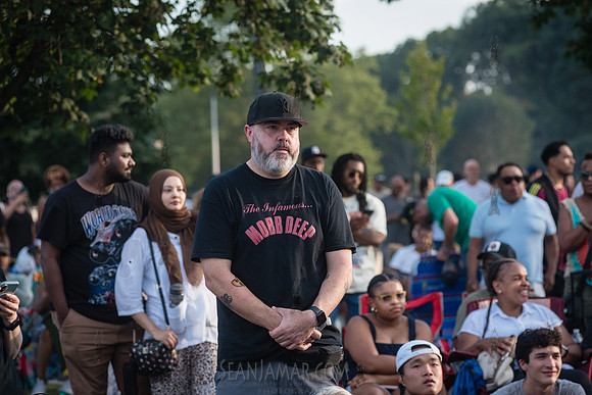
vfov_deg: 10.2
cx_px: 296
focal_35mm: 135
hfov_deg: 15.2
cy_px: 198
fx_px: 2220
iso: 2000
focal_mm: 135
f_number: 4.5
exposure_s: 1/2500
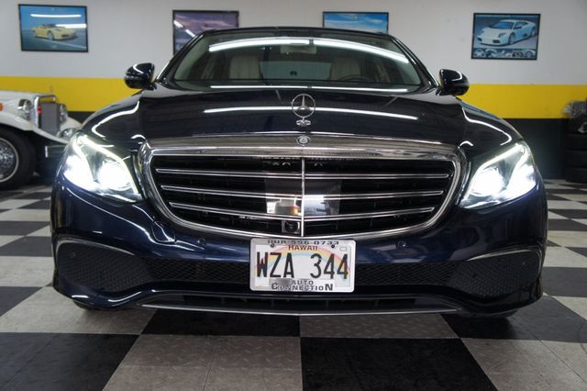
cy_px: 196
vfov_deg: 36.8
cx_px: 294
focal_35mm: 36
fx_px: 587
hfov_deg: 53.2
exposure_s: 1/125
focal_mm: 24
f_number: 4
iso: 640
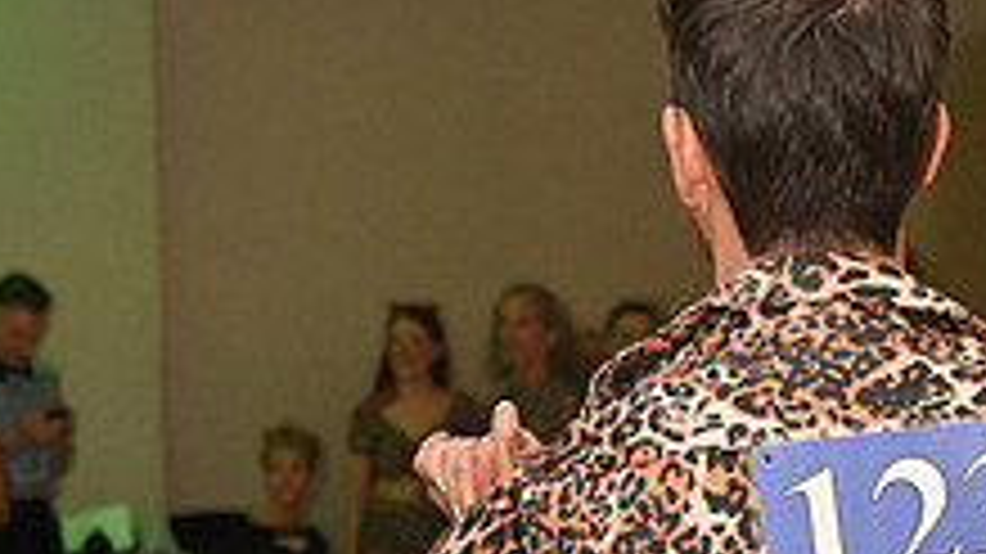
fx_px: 3188
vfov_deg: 9.4
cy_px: 1045
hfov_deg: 17.4
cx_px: 799
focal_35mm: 122
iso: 4000
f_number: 4.5
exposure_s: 1/320
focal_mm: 44
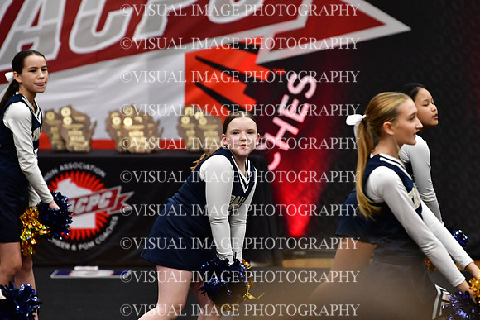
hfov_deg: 6.9
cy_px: 160
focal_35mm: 300
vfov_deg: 4.6
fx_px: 4001
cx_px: 240
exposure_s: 1/500
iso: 4000
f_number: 3.5
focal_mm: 200
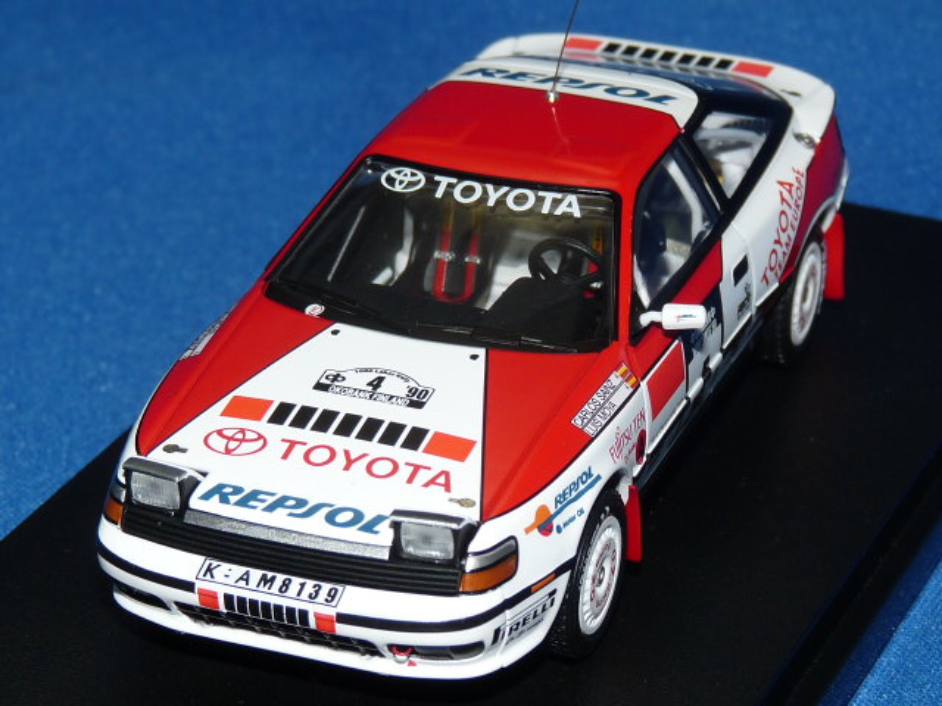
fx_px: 3647
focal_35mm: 134
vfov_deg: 11.1
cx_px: 471
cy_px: 353
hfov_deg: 14.7
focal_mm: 13.3
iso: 100
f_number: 4
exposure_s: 1/125
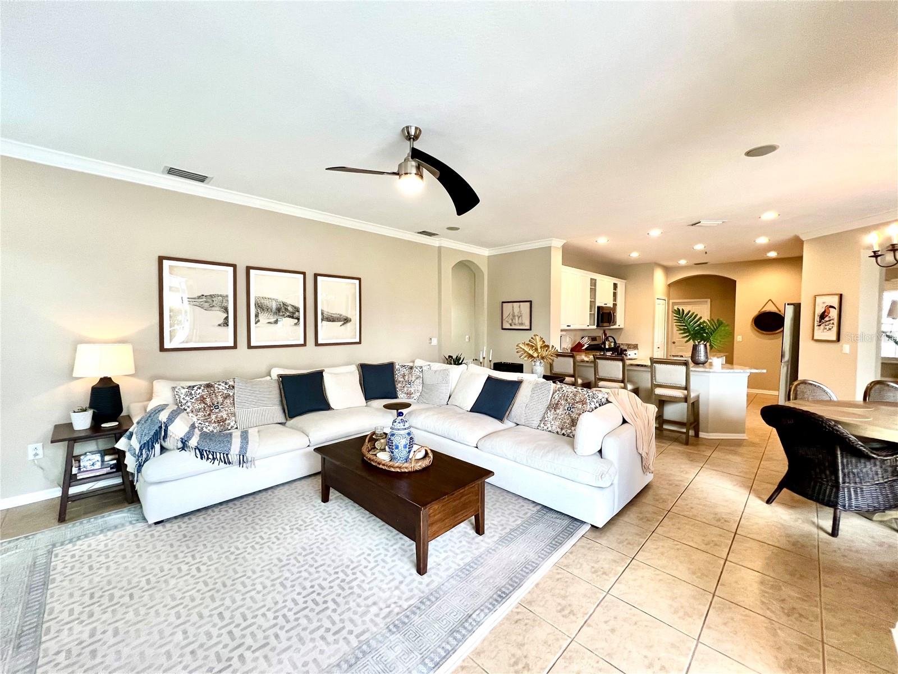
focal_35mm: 13
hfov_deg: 106.2
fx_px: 337
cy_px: 337
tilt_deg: -2.6
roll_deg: -0.2
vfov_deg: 89.9
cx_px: 449
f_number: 1.8
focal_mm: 1.57
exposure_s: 1/120
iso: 200
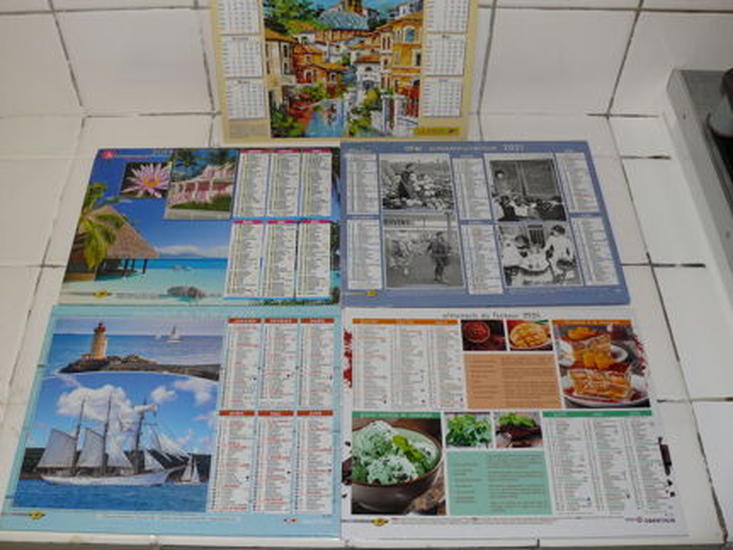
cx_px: 352
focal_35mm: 39
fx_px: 826
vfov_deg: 36.8
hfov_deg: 47.9
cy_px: 249
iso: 100
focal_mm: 7.4
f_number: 2.8
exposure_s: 1/30
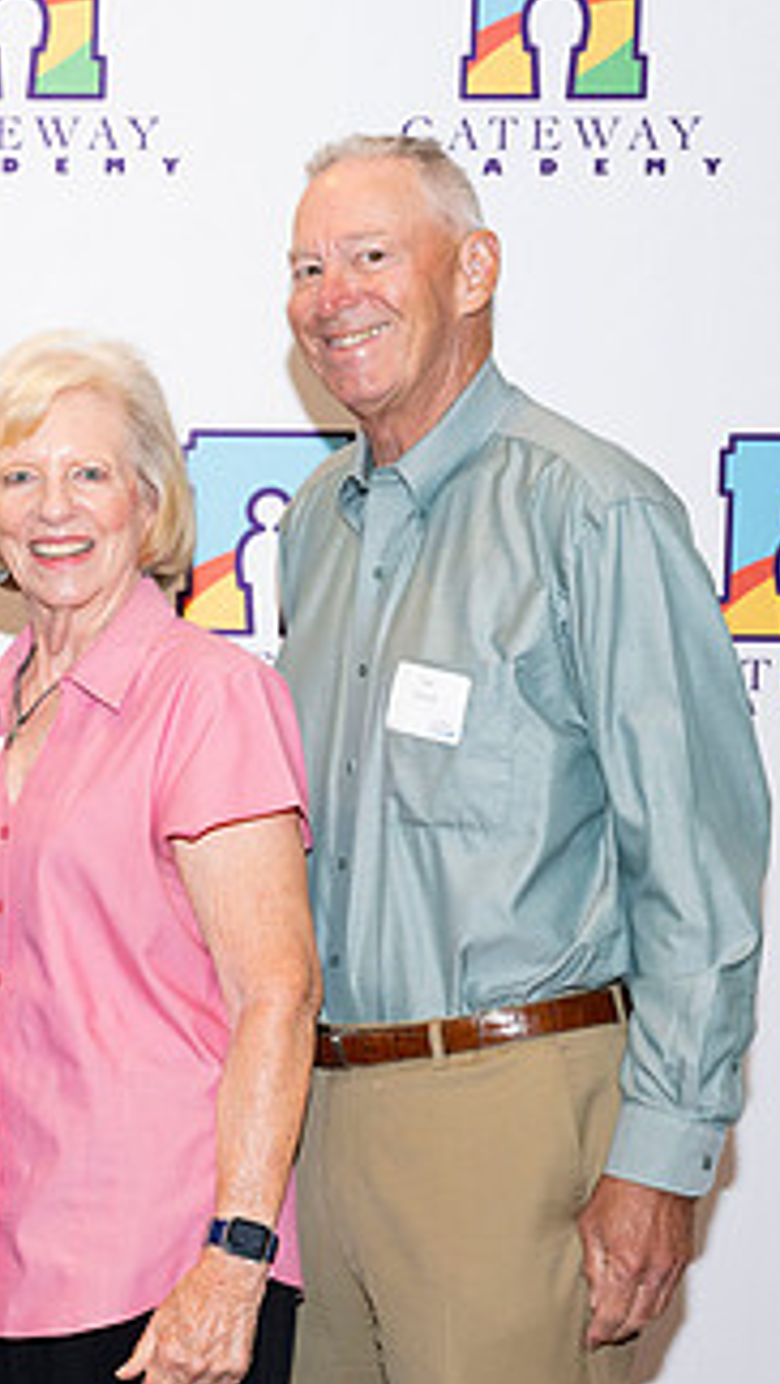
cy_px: 760
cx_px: -238
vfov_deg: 24.2
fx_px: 3231
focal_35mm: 88
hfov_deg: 13.3
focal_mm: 45
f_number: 5.6
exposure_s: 1/160
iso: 800
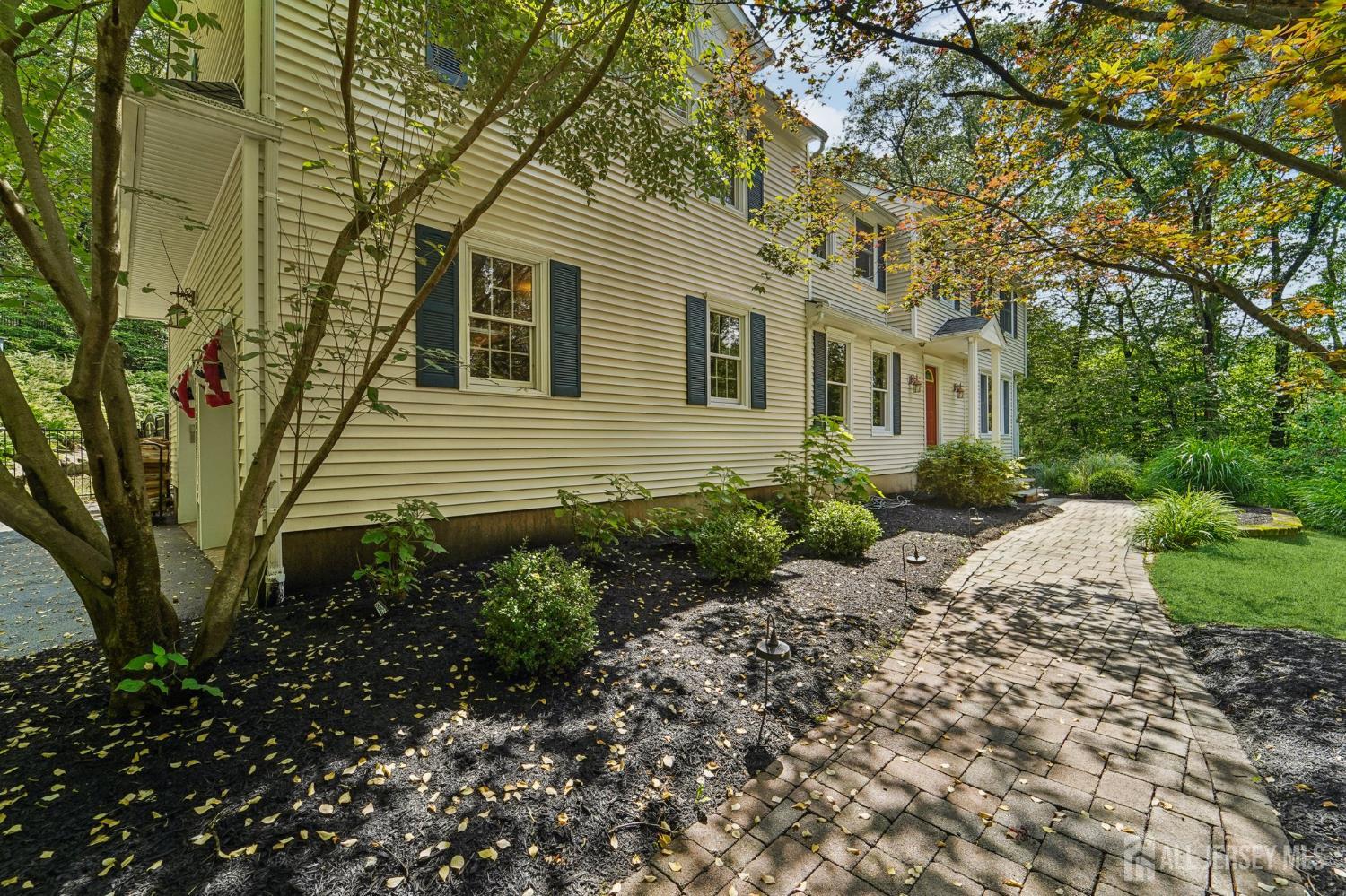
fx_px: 523
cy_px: 448
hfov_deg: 104.3
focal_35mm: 14
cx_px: 673
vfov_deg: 81.2
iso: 400
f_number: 8
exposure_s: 1/200
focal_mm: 14
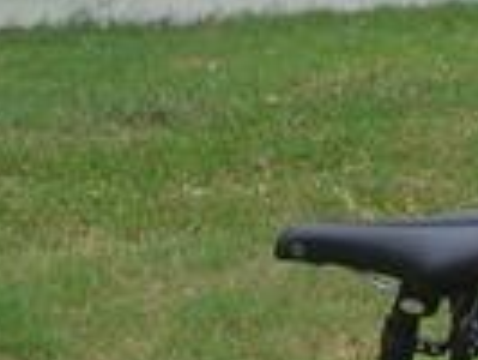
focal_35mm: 210
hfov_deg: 9.4
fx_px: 2902
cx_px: 144
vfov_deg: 6.9
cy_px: -250
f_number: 5.6
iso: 50
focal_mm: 5.8
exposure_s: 1/179
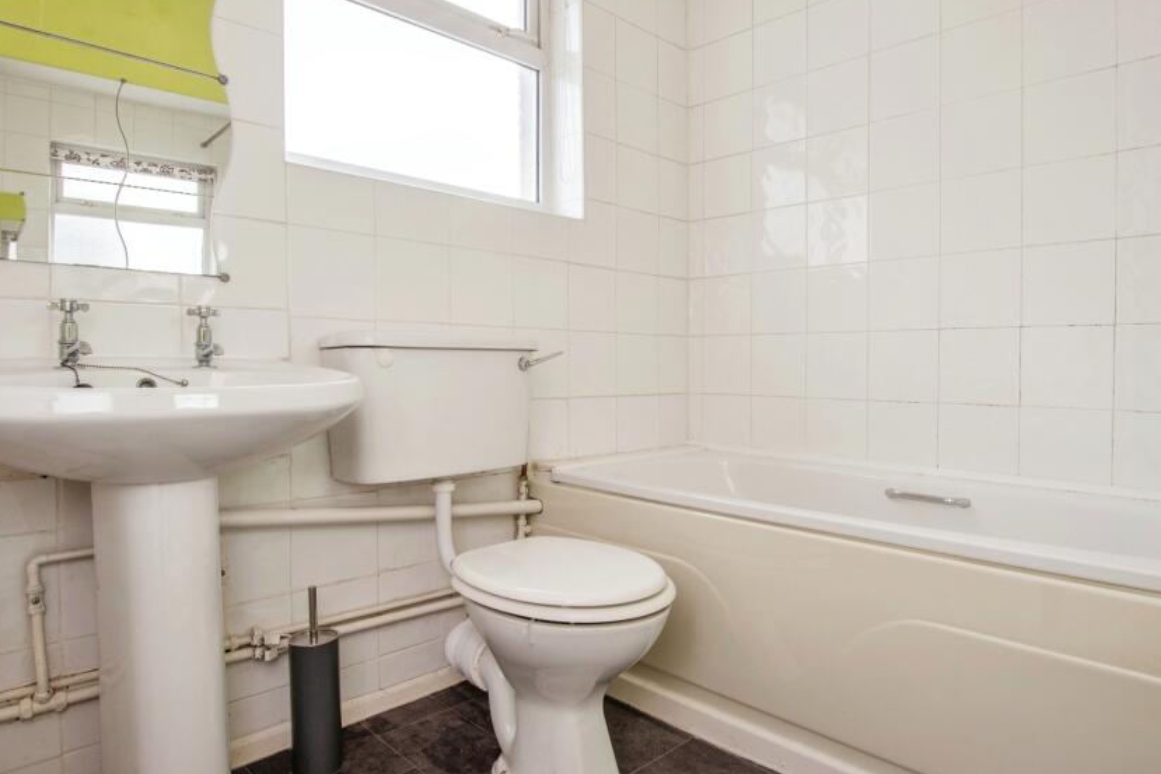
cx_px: 640
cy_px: 349
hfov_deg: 80.9
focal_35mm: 21
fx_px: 677
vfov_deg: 59.4
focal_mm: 17
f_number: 9
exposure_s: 1/100
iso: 200
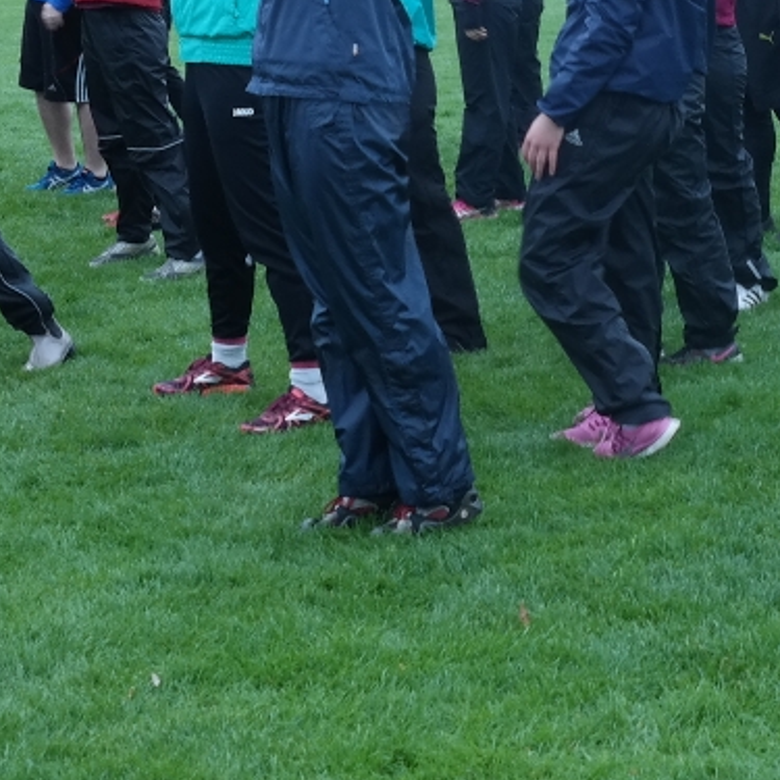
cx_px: 516
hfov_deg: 17.7
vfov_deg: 17.5
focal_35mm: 98
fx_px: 2498
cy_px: 67
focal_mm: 18
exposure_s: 1/80
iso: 200
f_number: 6.3
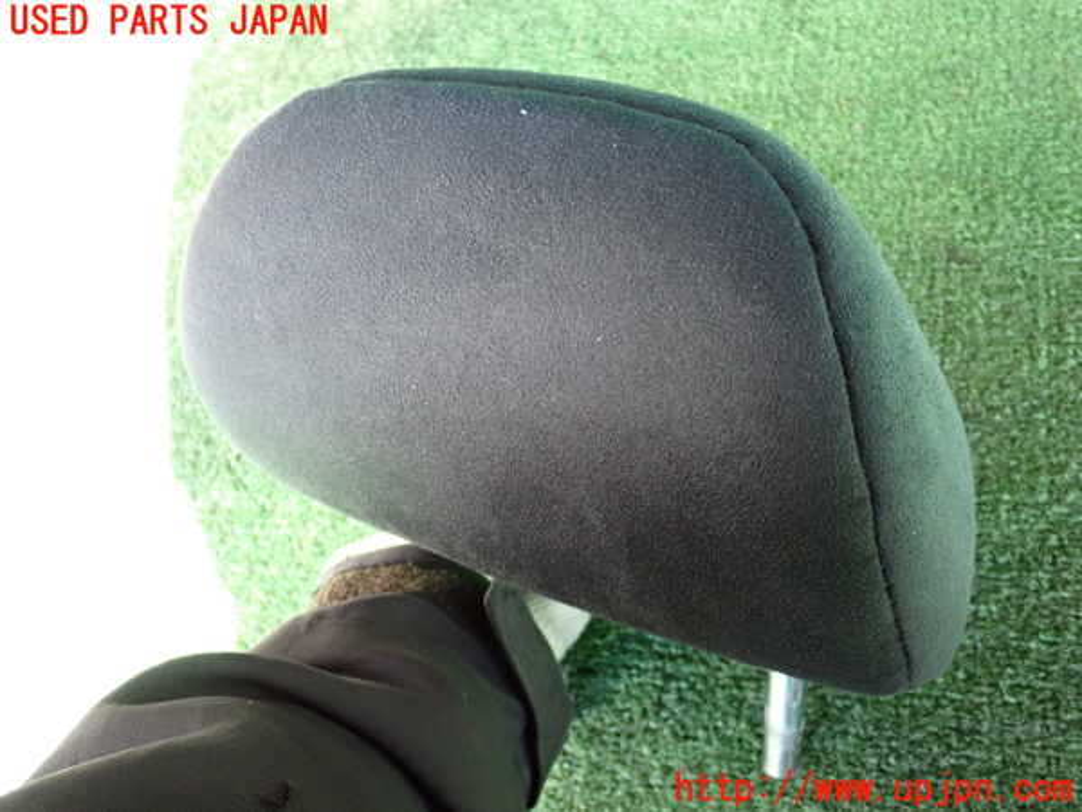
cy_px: 406
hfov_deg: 49.0
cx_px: 541
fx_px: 1188
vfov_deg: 37.7
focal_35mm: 38
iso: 640
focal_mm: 6.83
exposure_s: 1/125
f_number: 2.7
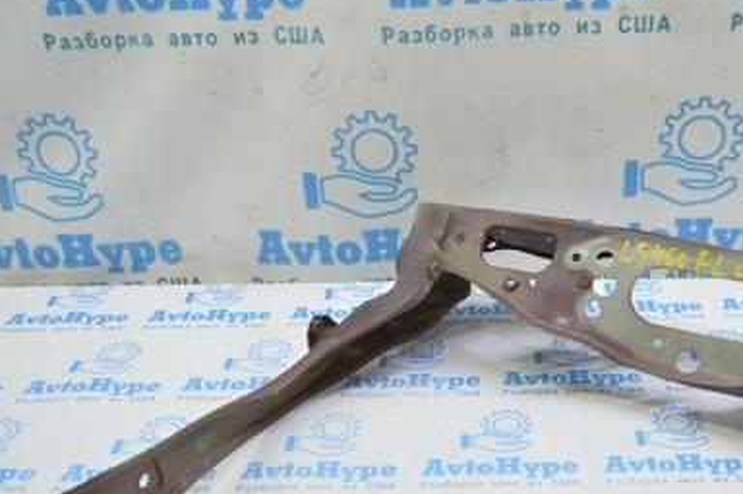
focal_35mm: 45
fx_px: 928
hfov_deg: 43.3
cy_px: 321
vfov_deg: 29.6
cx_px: 464
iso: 400
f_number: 3.5
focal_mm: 18
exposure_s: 1/60
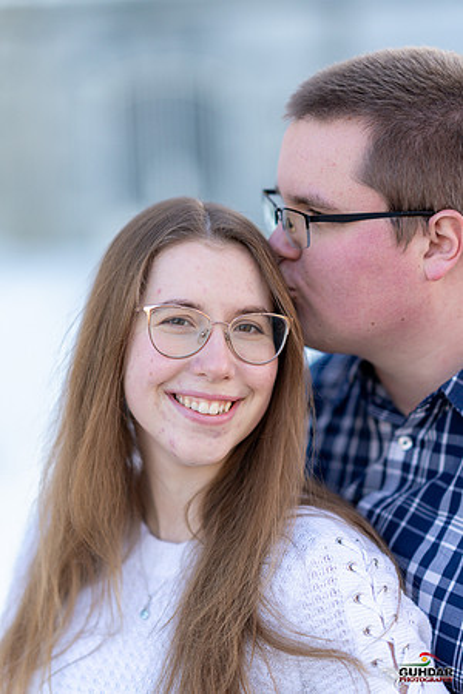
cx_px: 232
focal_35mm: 85
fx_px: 1640
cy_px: 347
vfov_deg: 23.9
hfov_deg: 16.1
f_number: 1.4
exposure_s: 1/1600
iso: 250
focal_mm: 85
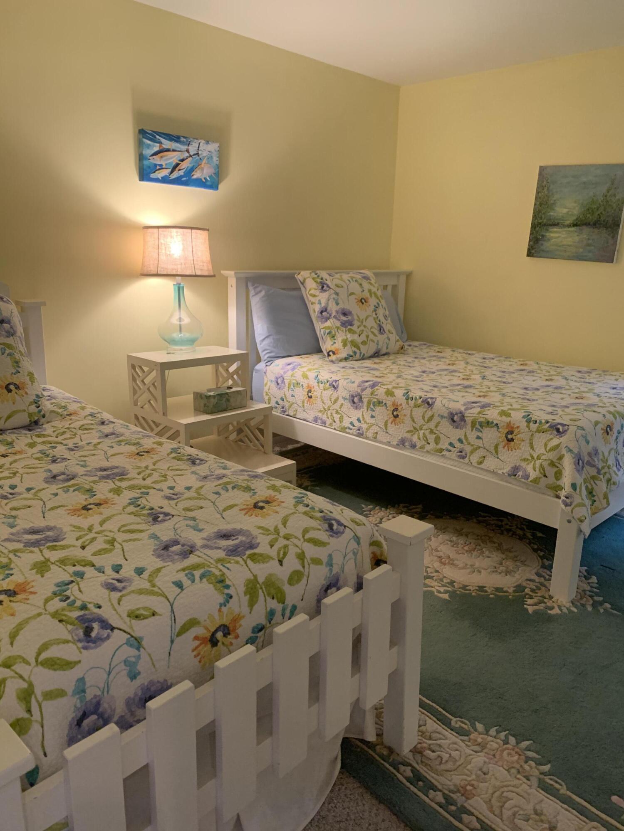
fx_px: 625
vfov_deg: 67.3
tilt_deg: -13.1
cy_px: 416
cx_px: 312
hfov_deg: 53.1
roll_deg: -1.0
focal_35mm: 26
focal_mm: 4.25
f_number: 1.8
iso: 250
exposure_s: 1/60
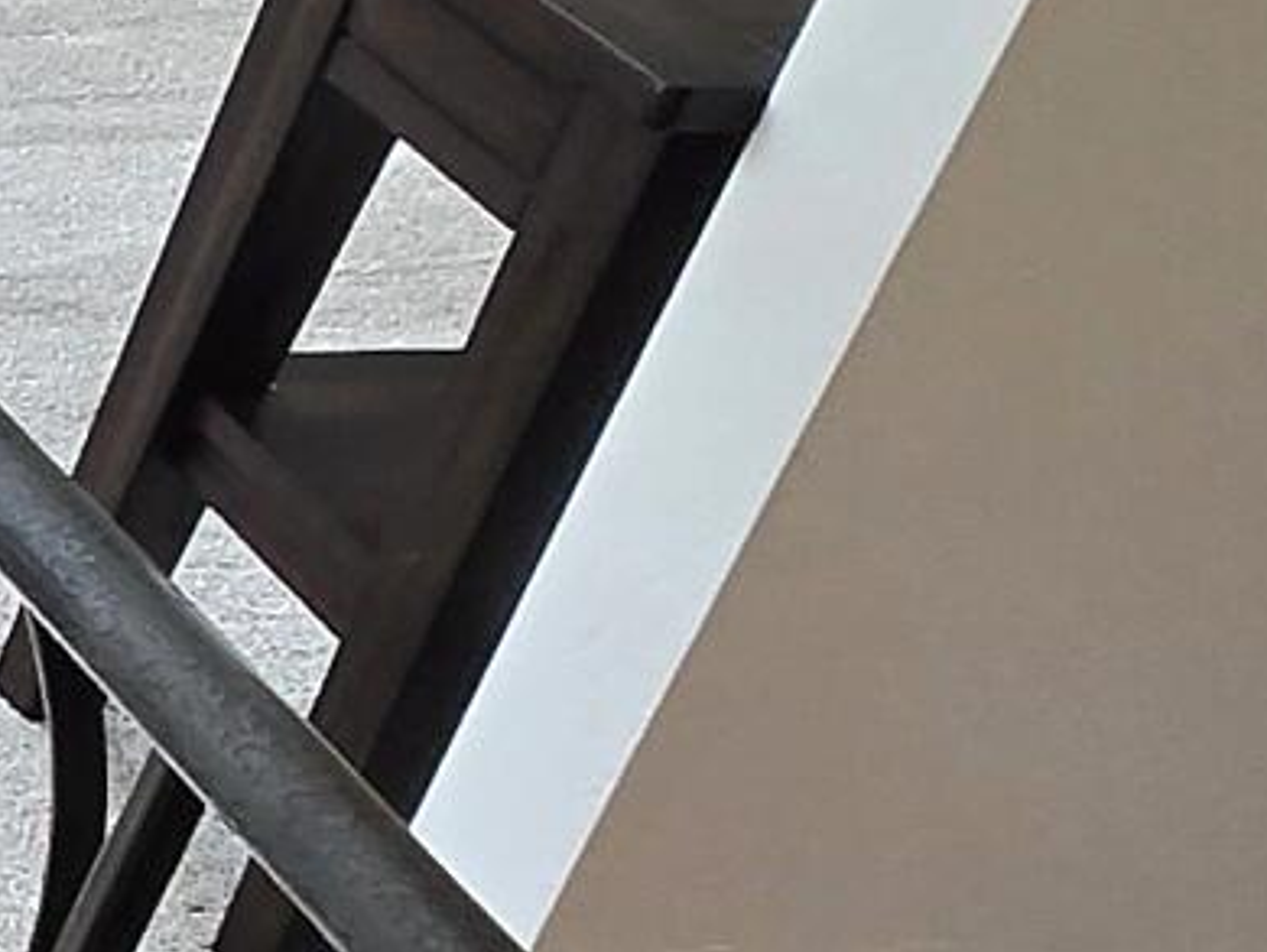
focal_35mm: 100
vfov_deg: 14.6
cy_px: 923
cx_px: -2232
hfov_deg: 12.3
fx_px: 3662
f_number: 2.2
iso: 32
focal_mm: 1.7
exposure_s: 1/60.2
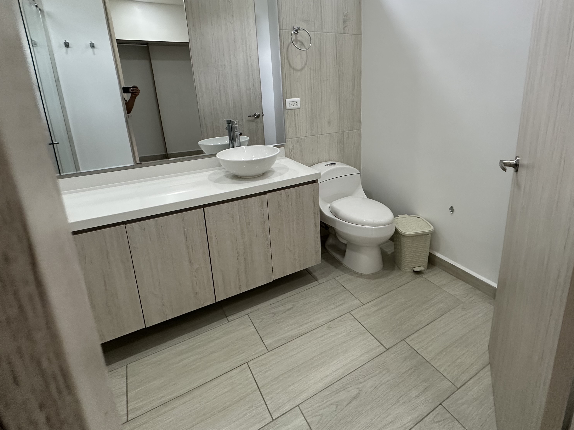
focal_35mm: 19
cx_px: 319
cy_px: 165
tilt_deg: -15.2
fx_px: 315
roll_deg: +1.5
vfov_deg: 67.8
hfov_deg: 84.4
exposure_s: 1/120
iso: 250
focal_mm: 2.22
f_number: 2.2
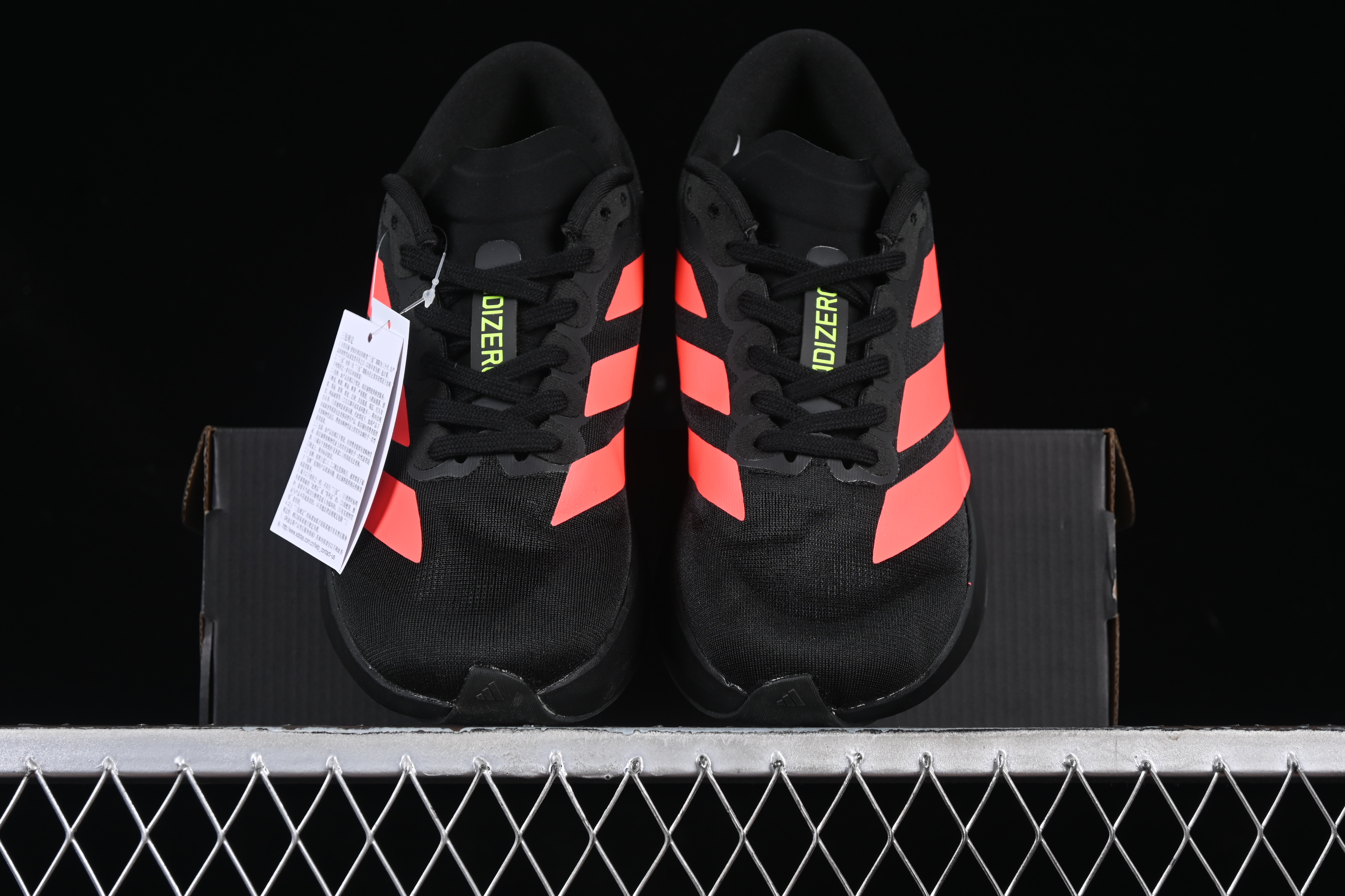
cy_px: 448
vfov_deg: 18.2
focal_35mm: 75
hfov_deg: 27.0
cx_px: 672
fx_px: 2802
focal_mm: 50
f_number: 6.3
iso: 160
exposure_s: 1/60
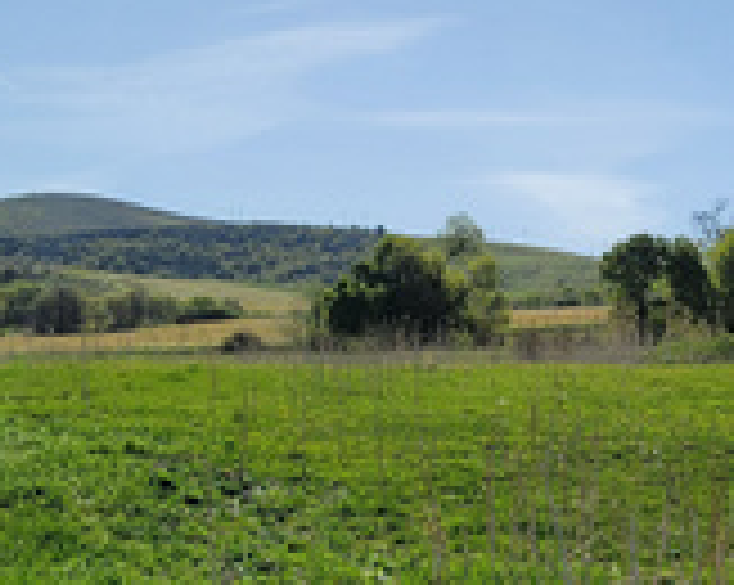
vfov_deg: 16.0
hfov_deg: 19.8
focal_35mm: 96
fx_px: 2083
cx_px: 585
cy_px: 369
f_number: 1.8
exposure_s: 1/1919
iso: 20
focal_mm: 7
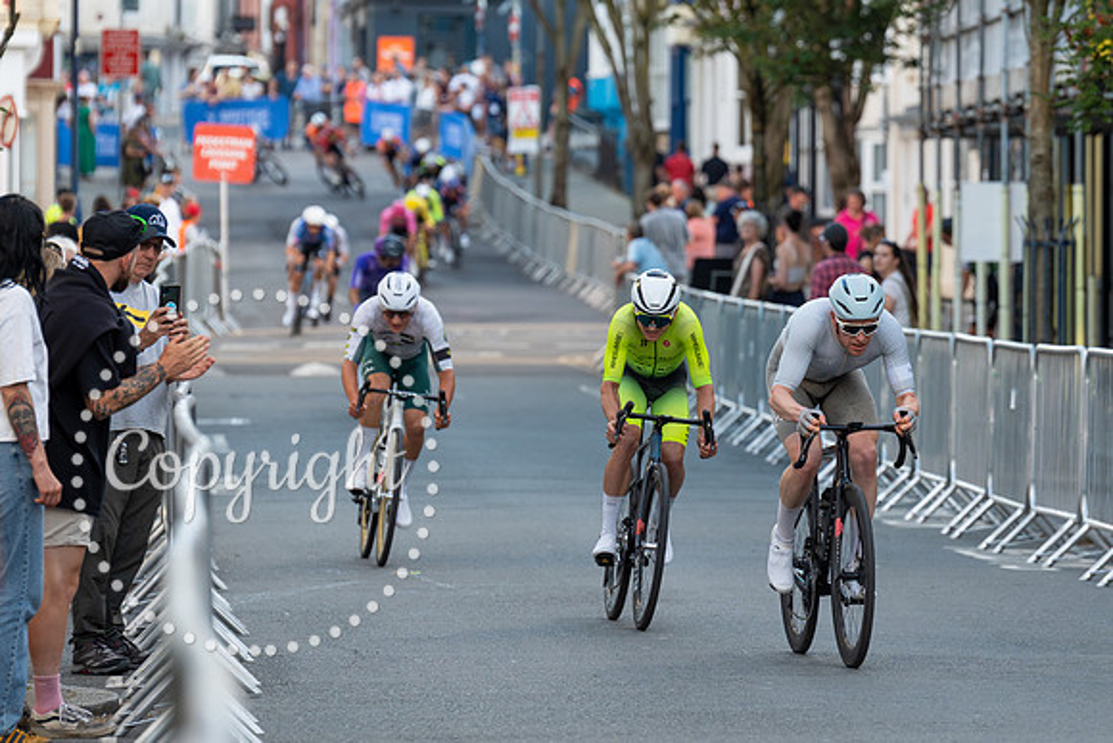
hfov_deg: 8.0
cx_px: 755
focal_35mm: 258
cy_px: 394
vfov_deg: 5.3
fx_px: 7966
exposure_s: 1/640
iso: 800
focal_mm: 175
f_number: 4
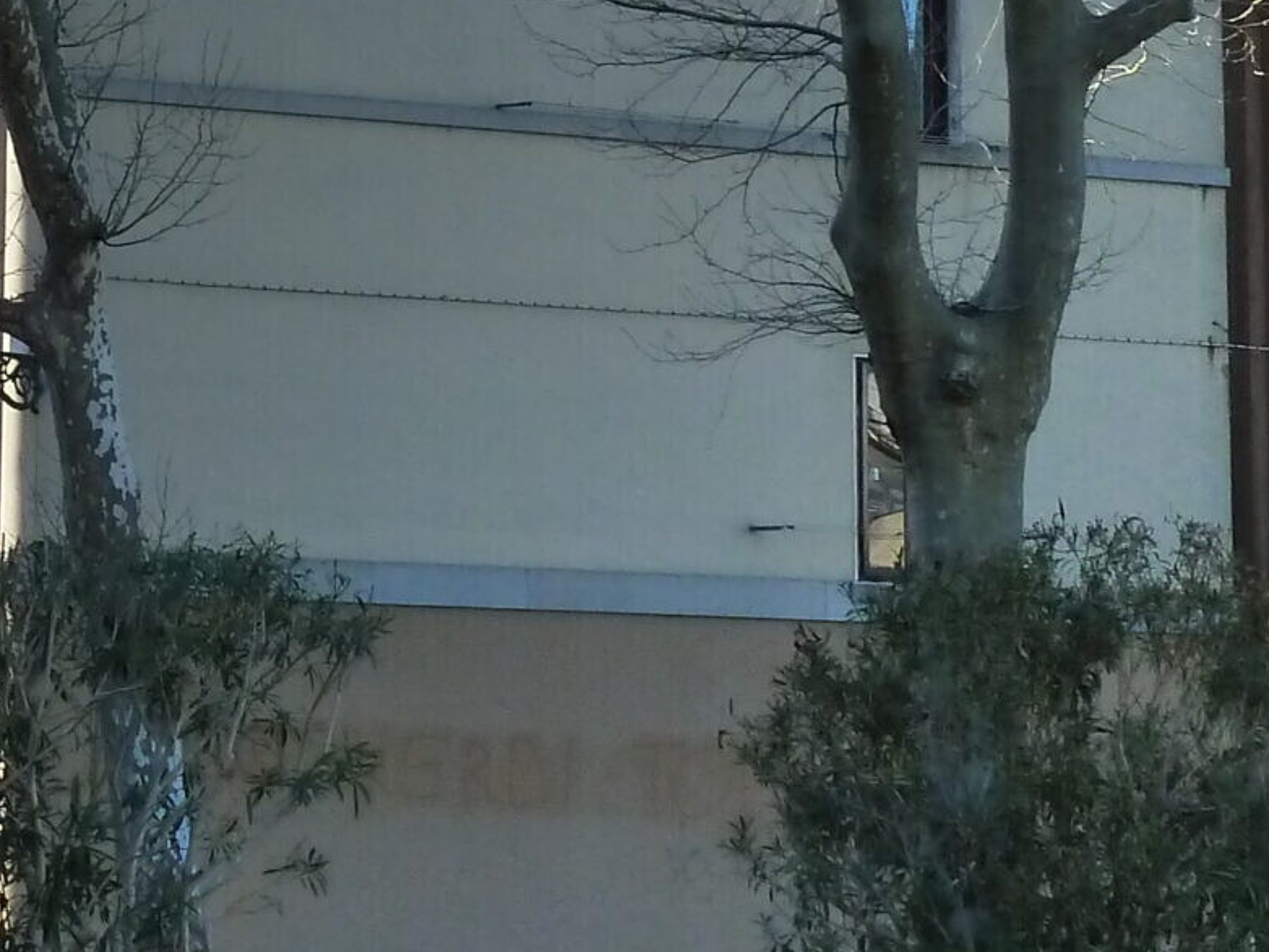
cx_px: 31
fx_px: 5281
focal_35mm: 144
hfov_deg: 13.5
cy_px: -57
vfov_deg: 10.2
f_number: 4
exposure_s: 1/200
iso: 200
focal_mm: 7.3
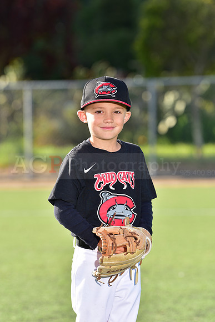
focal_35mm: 190
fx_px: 1701
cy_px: 161
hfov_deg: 7.2
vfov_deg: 10.8
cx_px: 108
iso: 80
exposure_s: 1/200
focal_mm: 190
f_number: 5
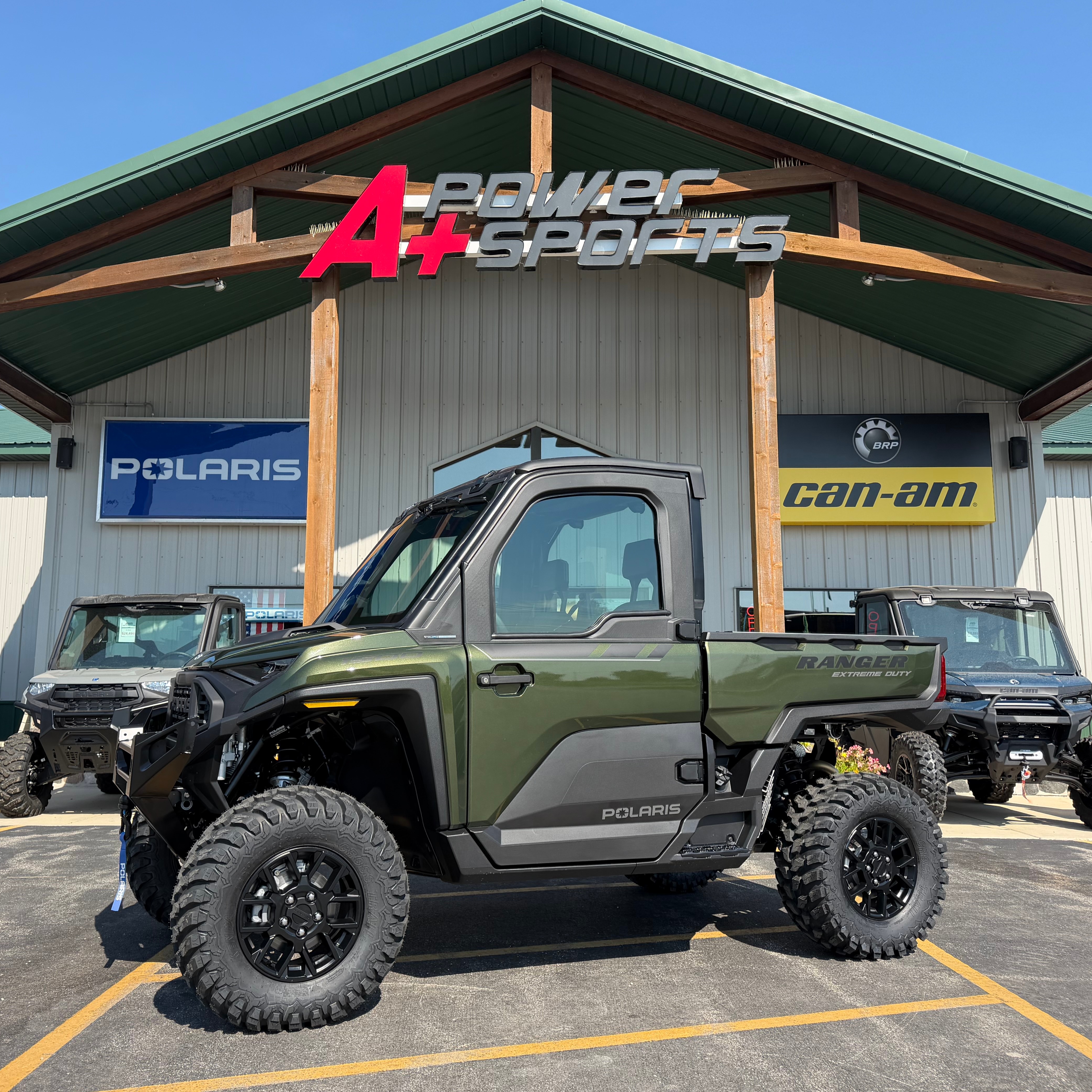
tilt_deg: +8.6
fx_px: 1035
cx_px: 488
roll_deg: -0.1
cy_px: 541
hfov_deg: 55.5
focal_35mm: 29
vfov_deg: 55.6
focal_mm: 6.76
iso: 80
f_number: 1.78
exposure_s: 1/2299
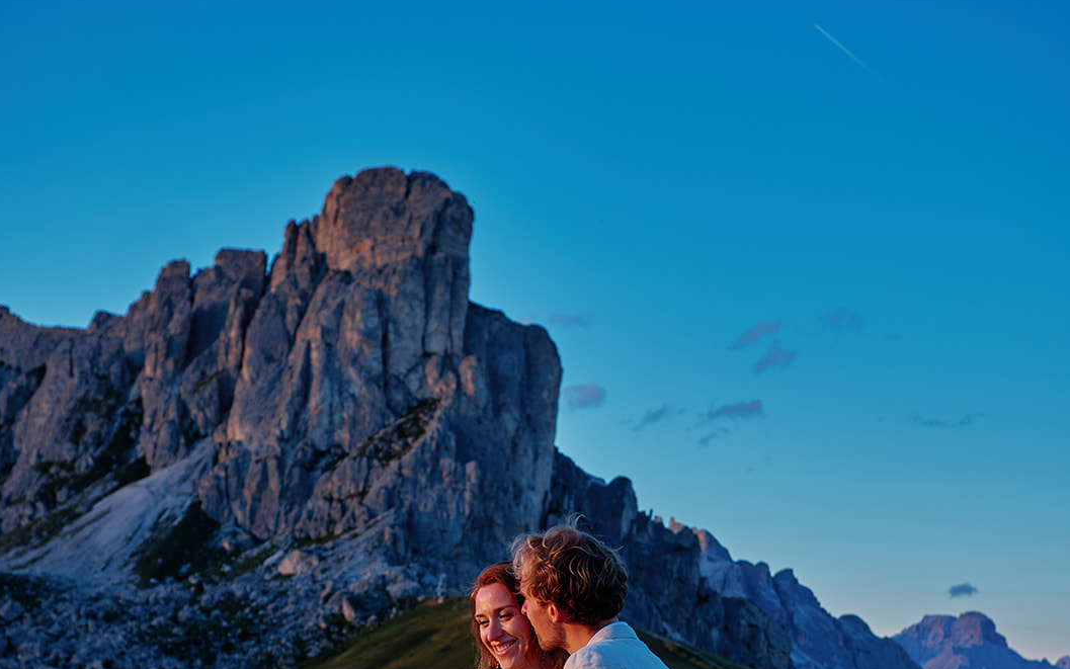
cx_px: 536
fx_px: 1575
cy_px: 689
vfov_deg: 22.9
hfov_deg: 37.5
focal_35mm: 54
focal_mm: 23
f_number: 2.8
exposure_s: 1/180
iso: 125
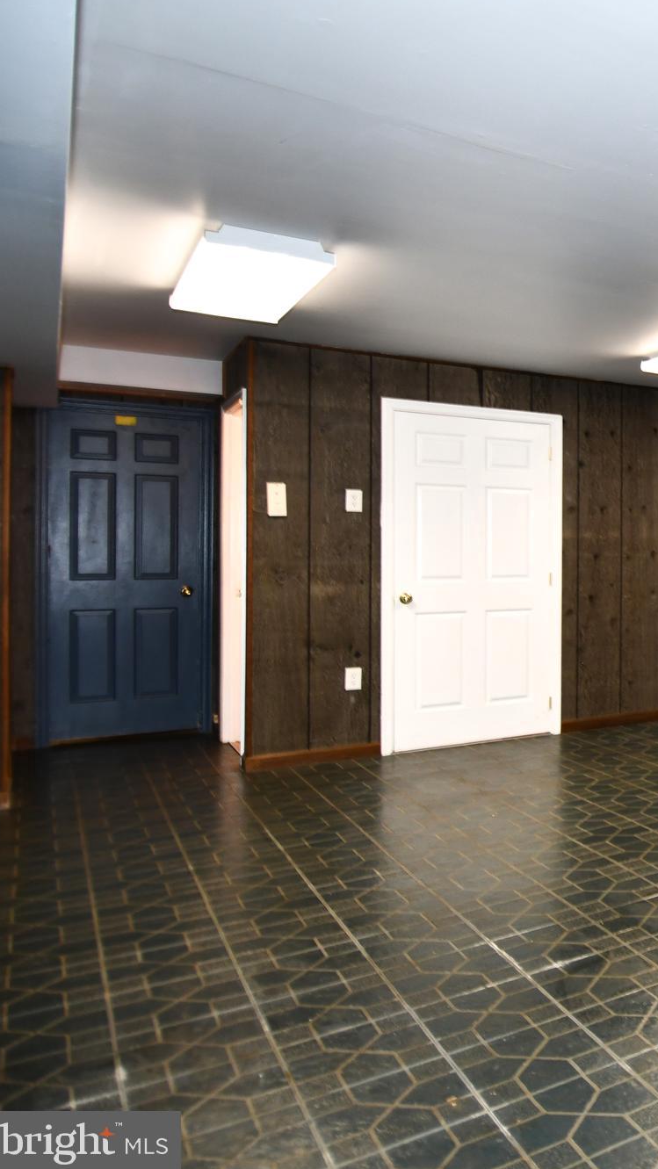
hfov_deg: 30.4
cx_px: 886
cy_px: 576
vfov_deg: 66.1
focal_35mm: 29
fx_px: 899
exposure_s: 1/60
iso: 400
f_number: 4
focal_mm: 12
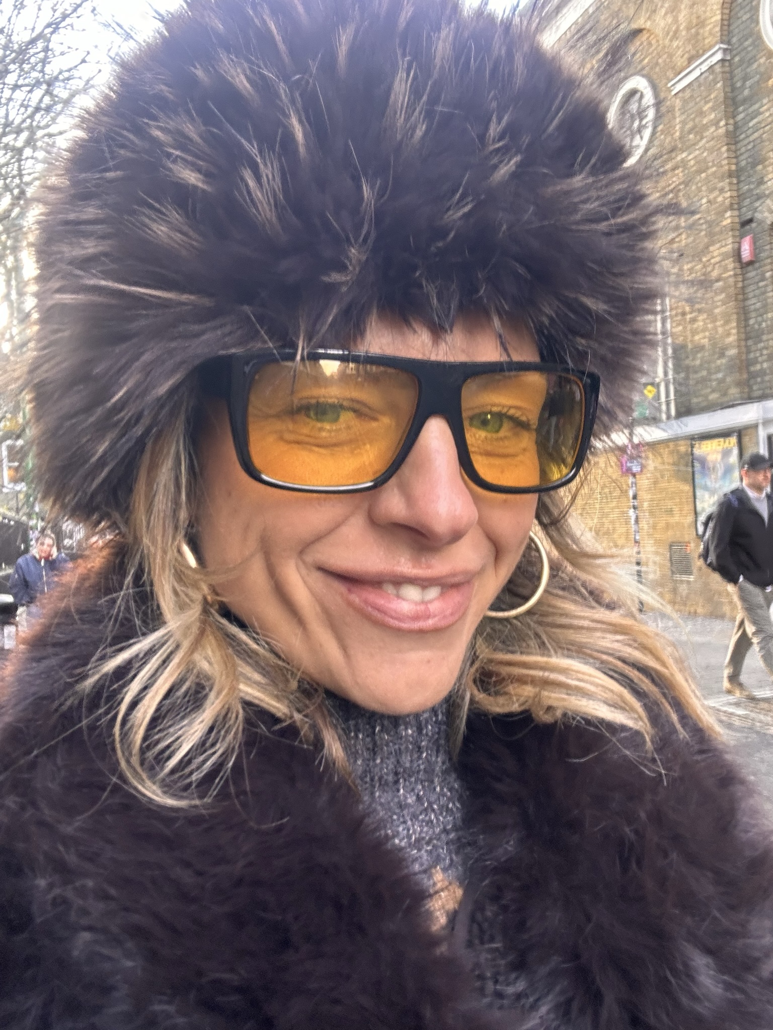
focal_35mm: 30
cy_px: 515
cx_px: 386
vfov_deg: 60.0
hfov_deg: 46.8
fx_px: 893
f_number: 1.9
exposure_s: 1/60
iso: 100
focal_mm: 2.69
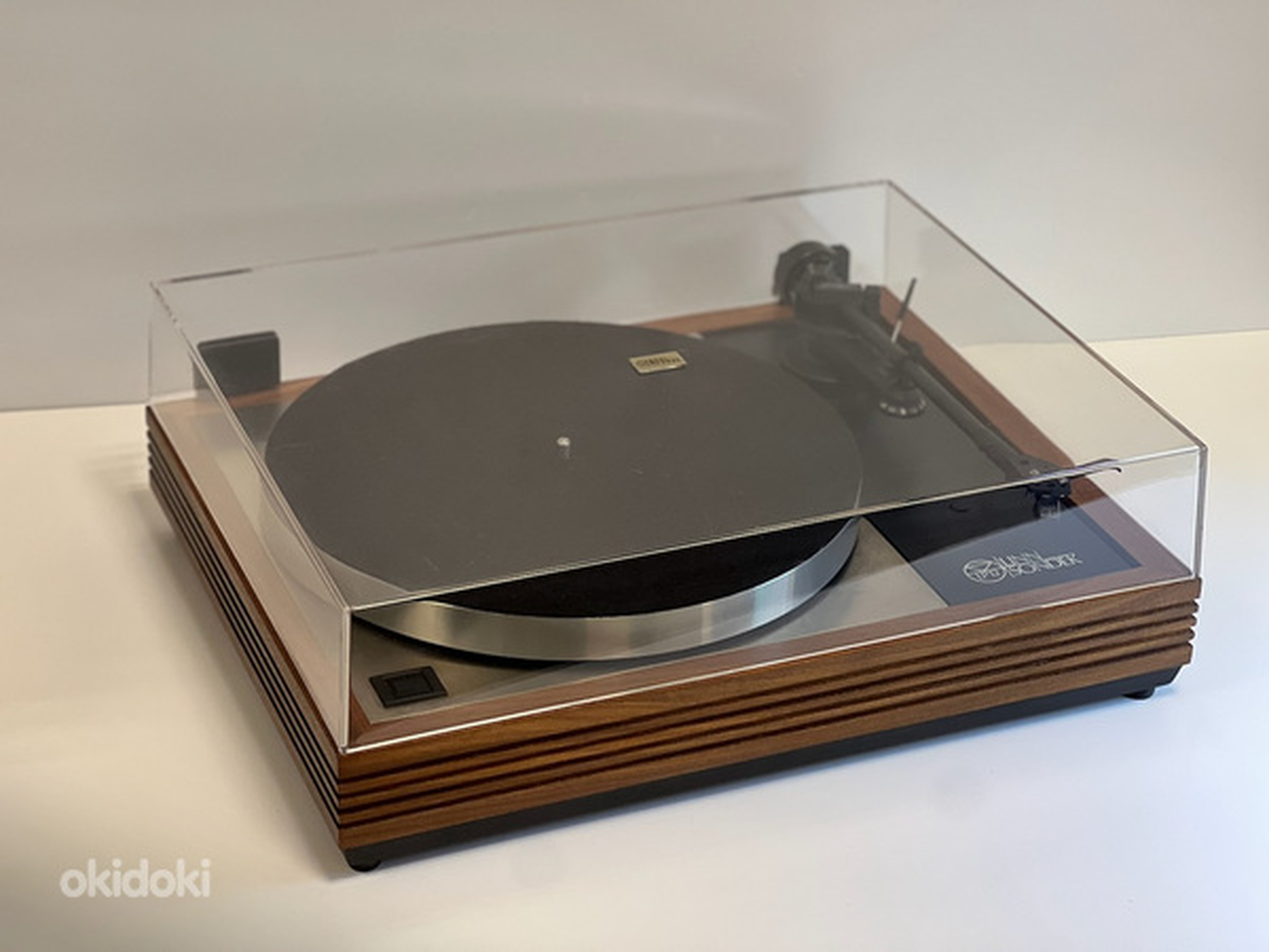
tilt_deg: -28.4
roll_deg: -2.5
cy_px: 476
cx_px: 634
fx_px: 2823
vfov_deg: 19.1
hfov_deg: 25.3
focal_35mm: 77
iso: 160
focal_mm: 9
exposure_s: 1/50
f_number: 2.8
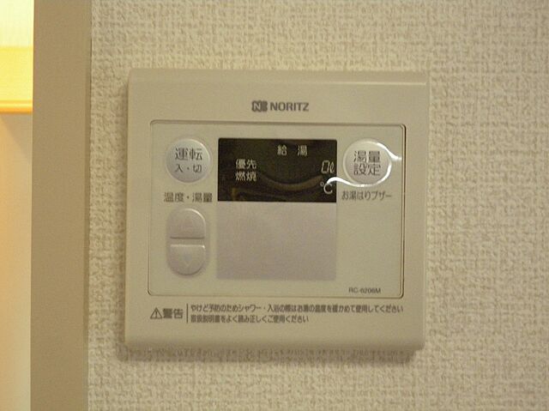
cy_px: 206
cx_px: 274
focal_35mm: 79
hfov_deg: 24.7
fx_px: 1252
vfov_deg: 18.6
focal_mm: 13.9
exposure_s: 1/40
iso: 800
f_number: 4.6
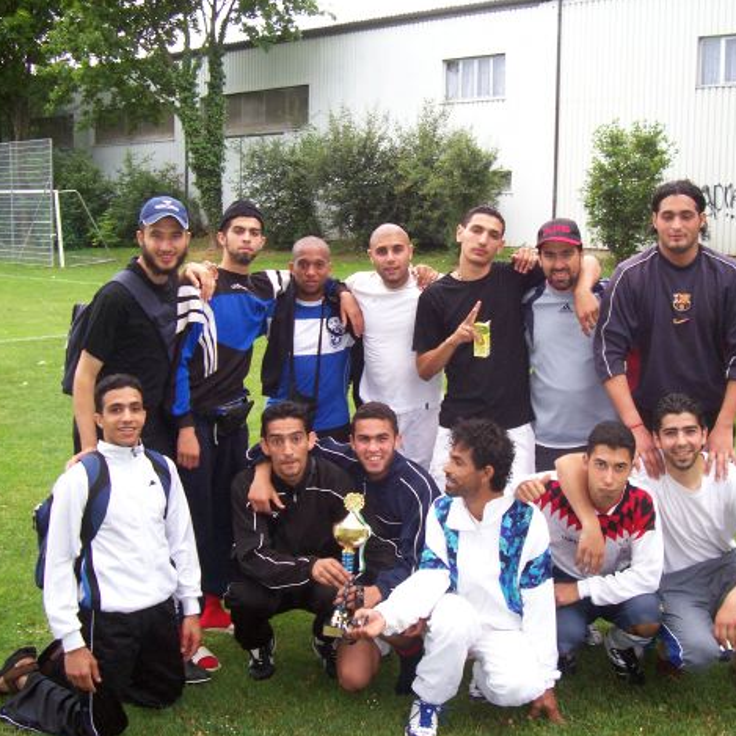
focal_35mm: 41
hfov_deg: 40.8
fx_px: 986
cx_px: 419
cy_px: 373
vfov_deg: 40.9
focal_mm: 5.6
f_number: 2.7
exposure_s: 1/112
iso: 140
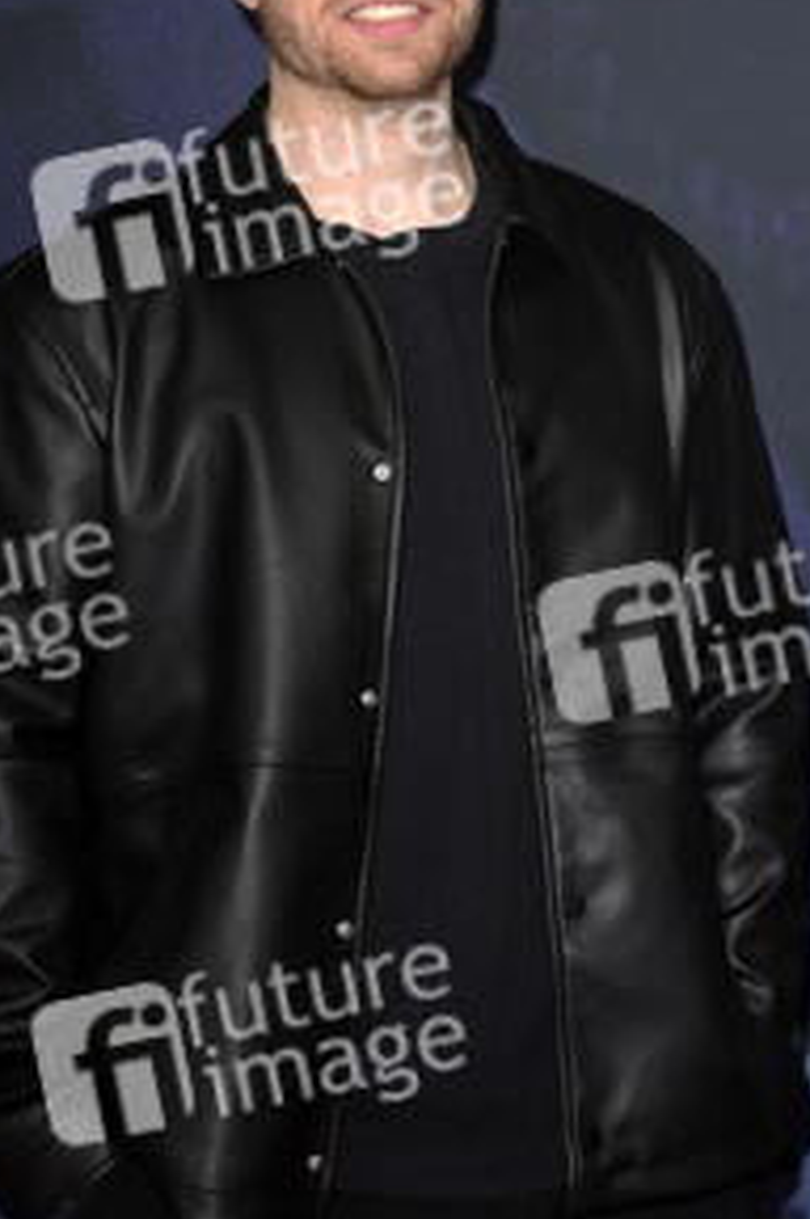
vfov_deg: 13.2
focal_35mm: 155
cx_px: 371
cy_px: 413
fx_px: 5243
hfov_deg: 8.8
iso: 1000
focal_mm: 112
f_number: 5.6
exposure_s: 1/250
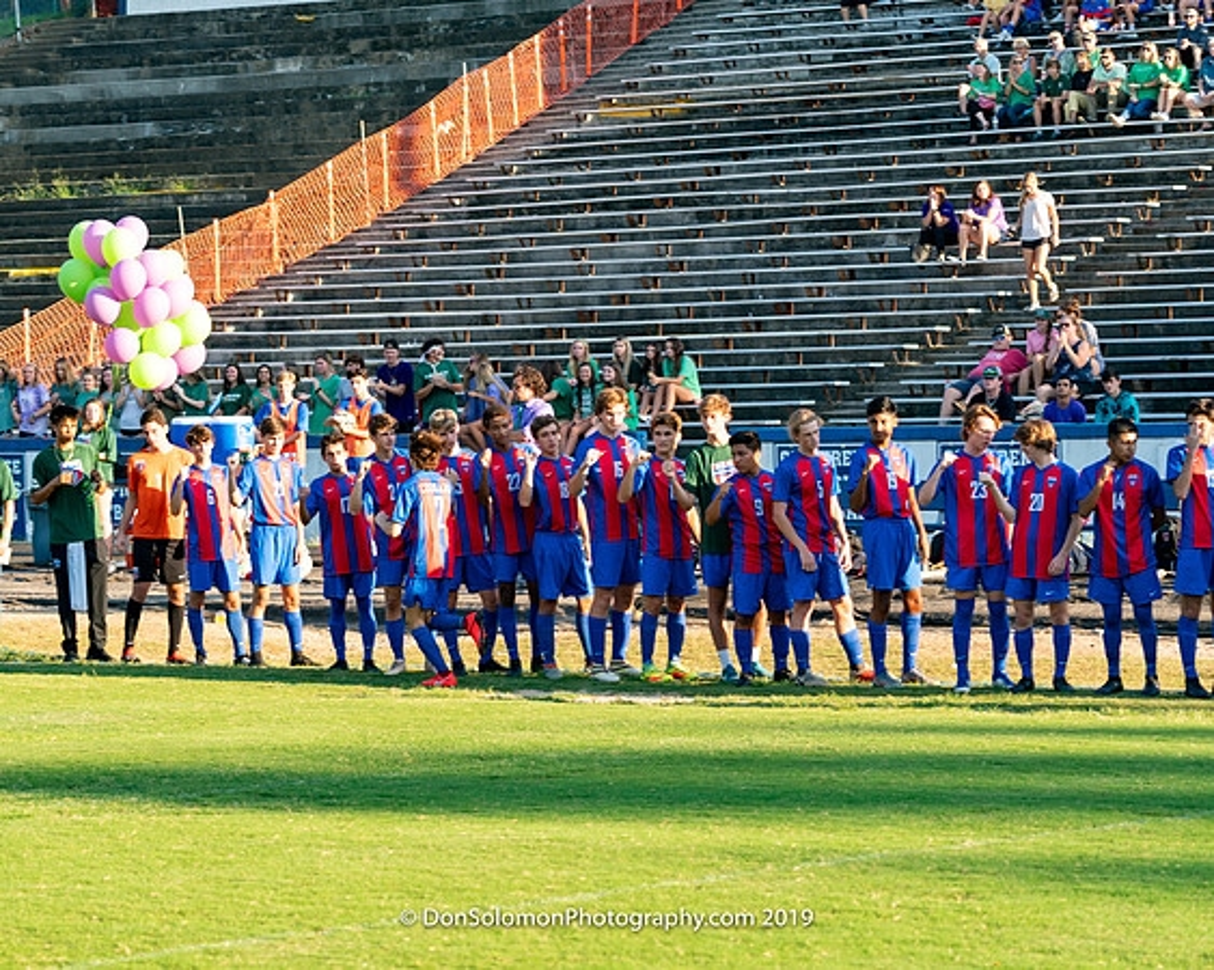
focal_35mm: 120
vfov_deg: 12.8
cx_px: 437
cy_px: 453
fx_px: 4315
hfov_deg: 16.0
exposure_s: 1/200
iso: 100
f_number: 4.5
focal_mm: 100
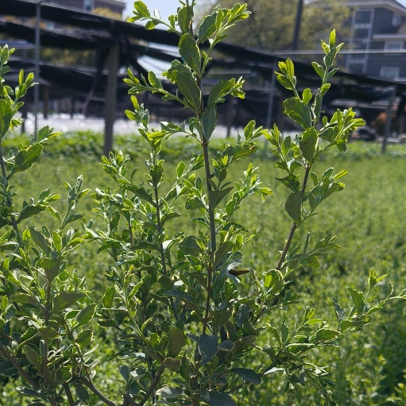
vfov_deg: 33.9
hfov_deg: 35.1
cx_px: 143
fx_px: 637
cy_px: 346
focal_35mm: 48
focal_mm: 4.84
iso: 80
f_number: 1.8
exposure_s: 1/5238
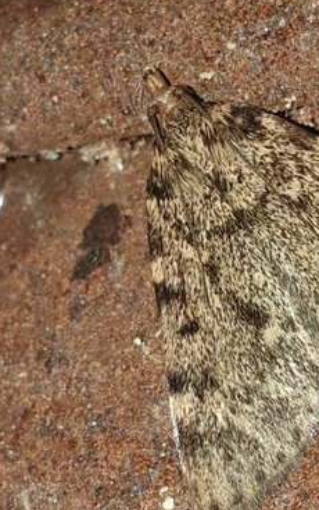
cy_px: 228
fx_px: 666
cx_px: 309
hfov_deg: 25.7
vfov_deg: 41.8
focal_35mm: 48
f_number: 2.4
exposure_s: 1/303
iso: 50
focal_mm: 4.3
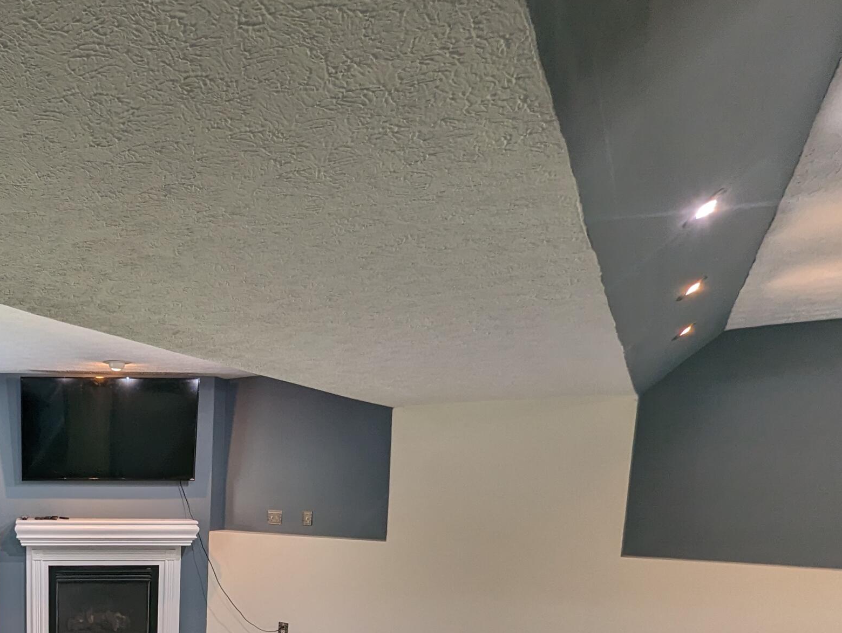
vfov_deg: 50.1
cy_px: 544
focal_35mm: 25
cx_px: 64
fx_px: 609
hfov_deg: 57.9
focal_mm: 1.95
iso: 88
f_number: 2.2
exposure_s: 1/24
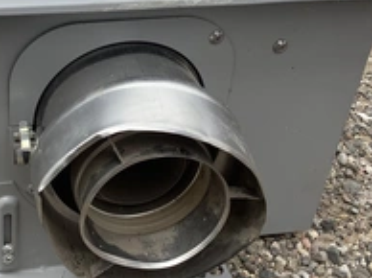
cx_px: 94
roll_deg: -4.5
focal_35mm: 64
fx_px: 687
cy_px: 107
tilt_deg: -34.7
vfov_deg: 22.8
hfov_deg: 29.8
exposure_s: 1/994
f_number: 2.4
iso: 25
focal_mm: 3.3
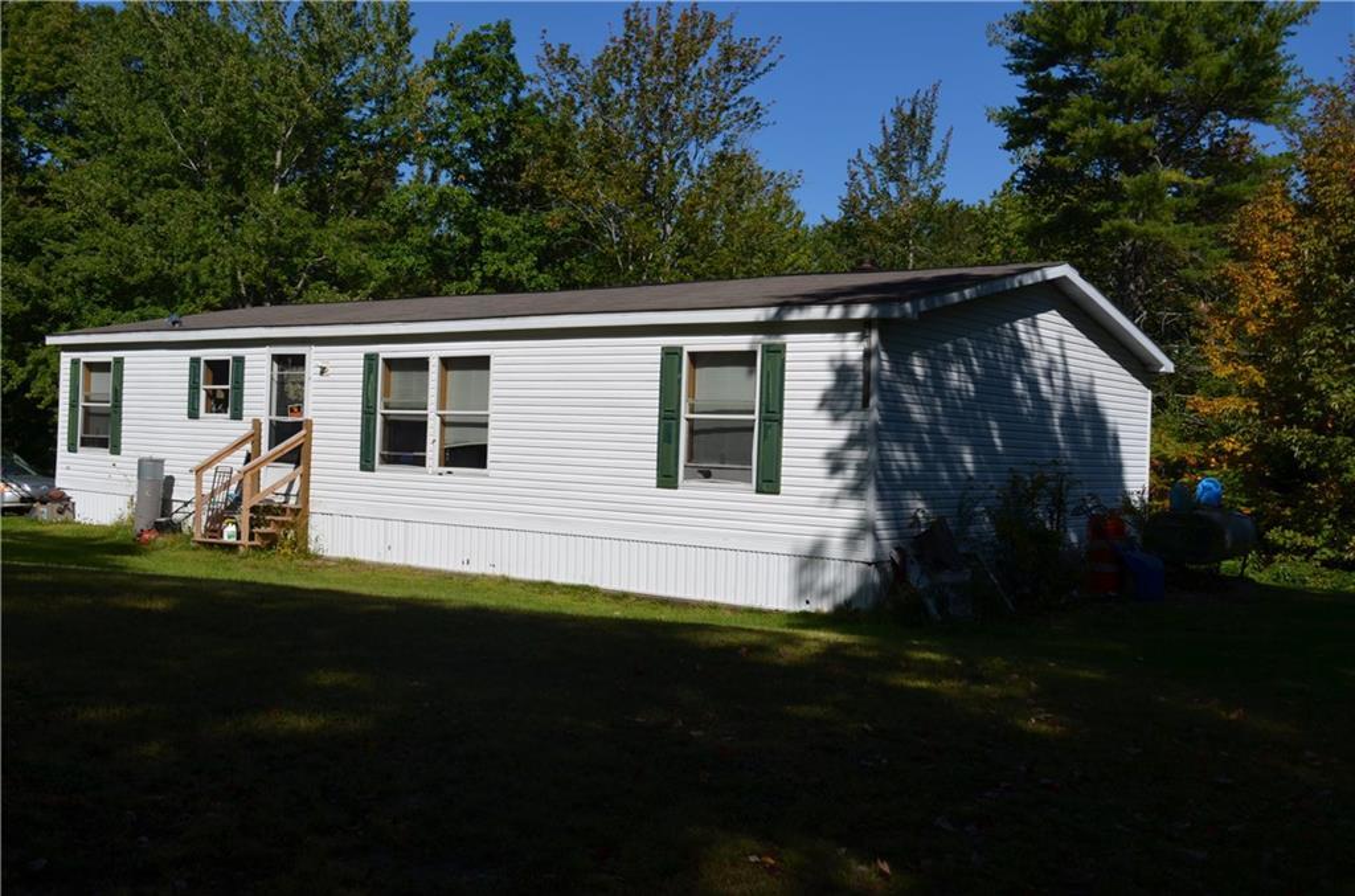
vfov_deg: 36.7
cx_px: 678
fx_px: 1351
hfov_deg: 53.3
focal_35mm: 36
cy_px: 448
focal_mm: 24
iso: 100
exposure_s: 1/320
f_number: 9
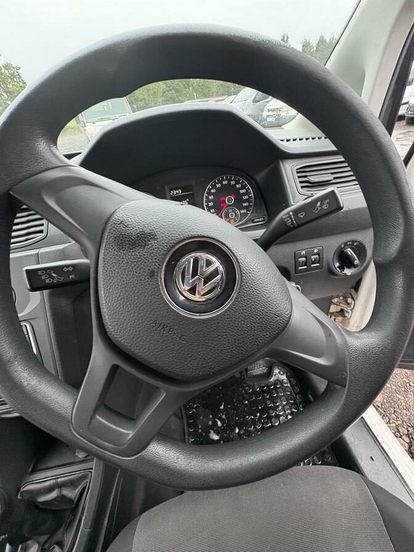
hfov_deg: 85.7
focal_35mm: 14
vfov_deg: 102.1
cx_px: 207
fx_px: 223
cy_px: 276
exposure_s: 1/74
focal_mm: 2.22
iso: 200
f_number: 2.2
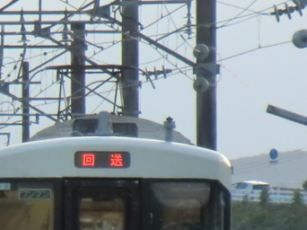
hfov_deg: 2.4
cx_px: -141
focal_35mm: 843
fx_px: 7471
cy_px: 221
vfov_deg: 1.8
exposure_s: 1/160
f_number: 5.7
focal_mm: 43
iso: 400
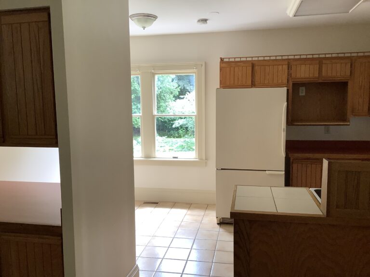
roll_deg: -0.2
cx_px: 185
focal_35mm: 31
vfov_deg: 45.4
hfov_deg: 58.4
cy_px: 138
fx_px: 331
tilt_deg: -8.1
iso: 100
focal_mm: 3.3
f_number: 2.4
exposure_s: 1/60
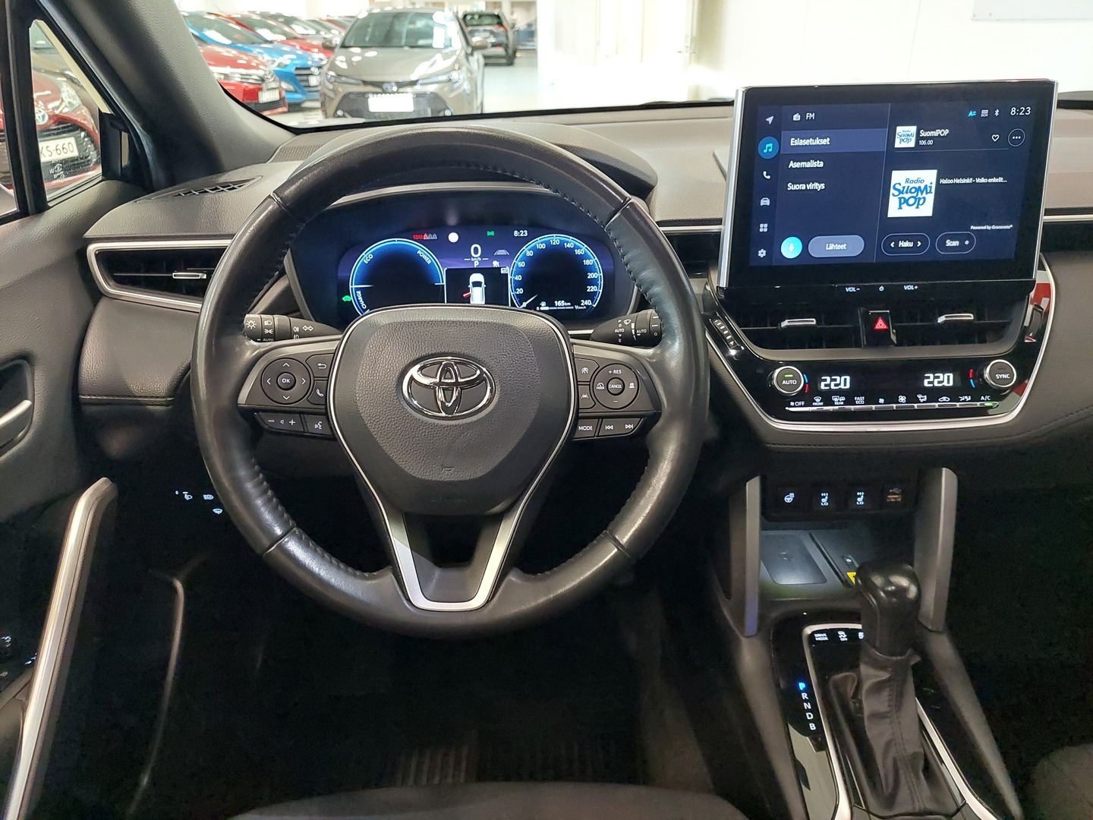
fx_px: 789
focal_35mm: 25
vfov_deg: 54.9
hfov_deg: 69.4
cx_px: 546
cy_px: 410
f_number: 1.8
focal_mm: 5.23
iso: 800
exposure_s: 1/25
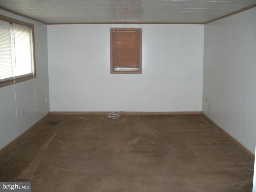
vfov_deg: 38.7
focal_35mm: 37
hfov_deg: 50.1
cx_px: 128
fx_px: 274
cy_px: 96
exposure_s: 1/40
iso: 200
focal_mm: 7.8
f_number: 2.8
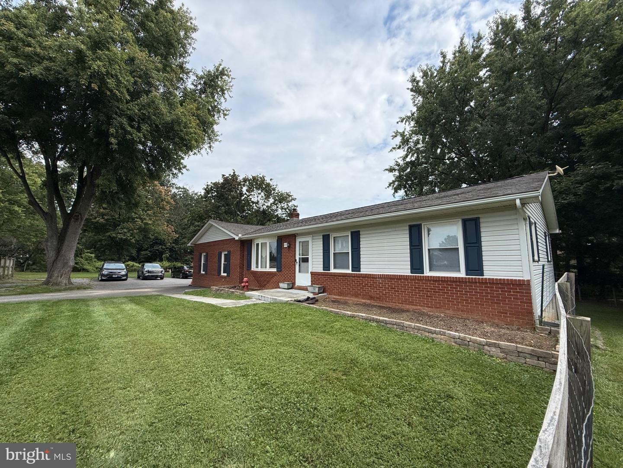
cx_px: 312
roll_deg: +0.0
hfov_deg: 102.1
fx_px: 252
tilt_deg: +6.5
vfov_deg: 85.7
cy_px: 234
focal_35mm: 14
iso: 50
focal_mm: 2.22
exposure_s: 1/1745
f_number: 2.2
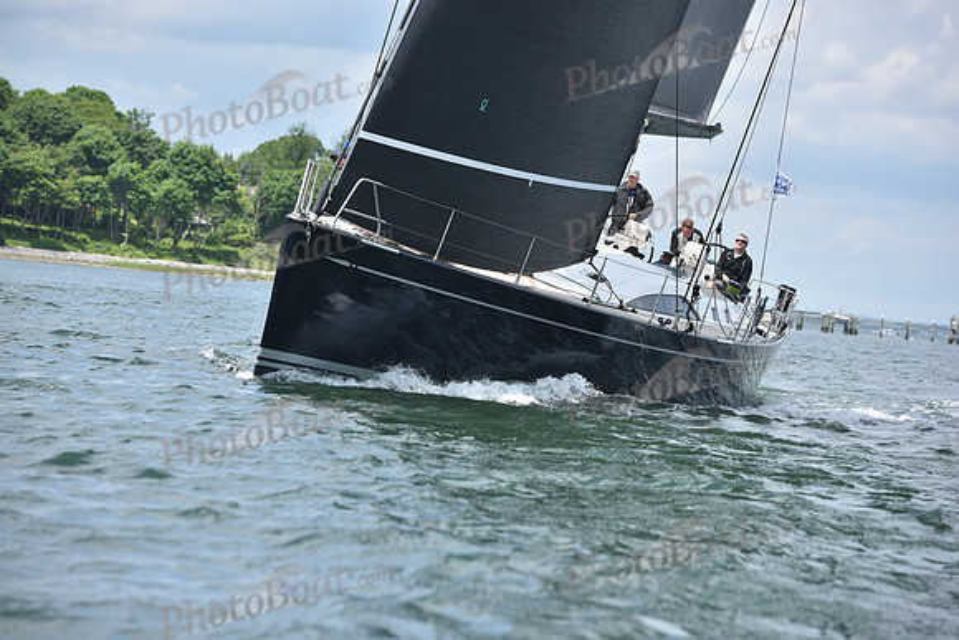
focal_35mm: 155
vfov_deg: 8.9
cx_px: 480
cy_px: 320
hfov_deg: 13.2
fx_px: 4130
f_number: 5
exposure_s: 1/1600
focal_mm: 155
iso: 250
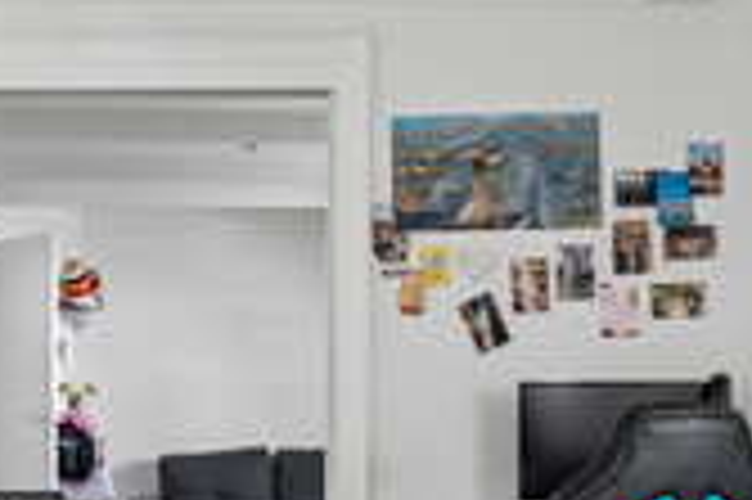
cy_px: 437
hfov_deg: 33.9
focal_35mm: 58
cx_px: 194
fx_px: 1210
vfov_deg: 22.8
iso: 400
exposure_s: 1/160
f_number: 4
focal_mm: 23
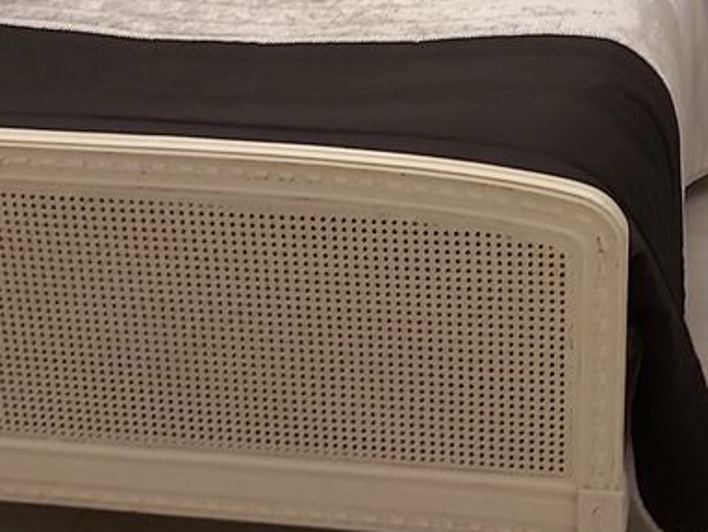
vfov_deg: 21.5
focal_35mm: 68
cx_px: 480
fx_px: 1392
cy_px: 152
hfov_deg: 28.3
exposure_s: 1/25
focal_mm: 3.92
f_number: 1.7
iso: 320
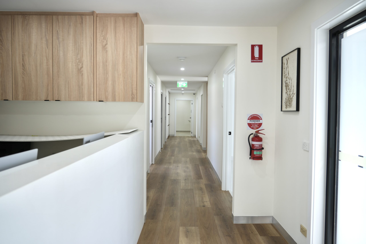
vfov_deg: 53.1
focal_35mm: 24
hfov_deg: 73.7
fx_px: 244
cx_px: 183
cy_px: 122
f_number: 4
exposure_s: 1/30
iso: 100
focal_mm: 24
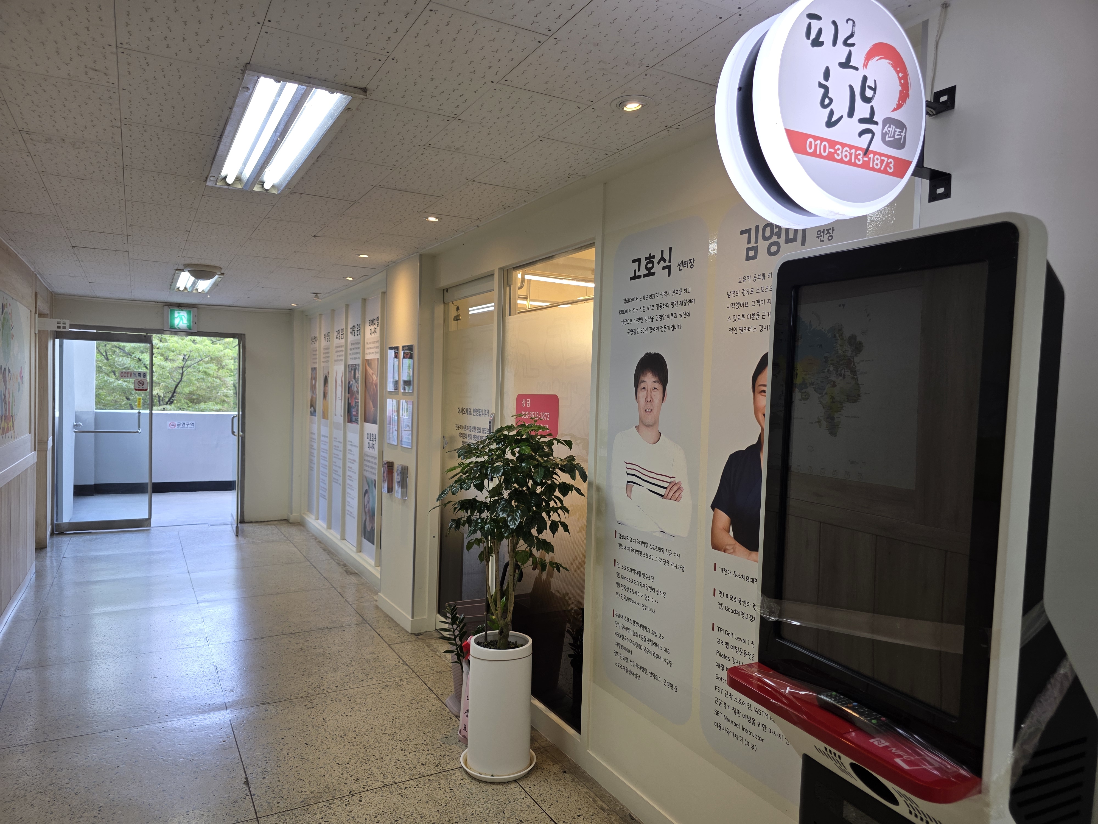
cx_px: 549
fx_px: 730
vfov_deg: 58.9
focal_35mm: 23
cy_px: 412
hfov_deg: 73.9
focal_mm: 6.3
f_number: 1.7
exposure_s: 1/120
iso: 50
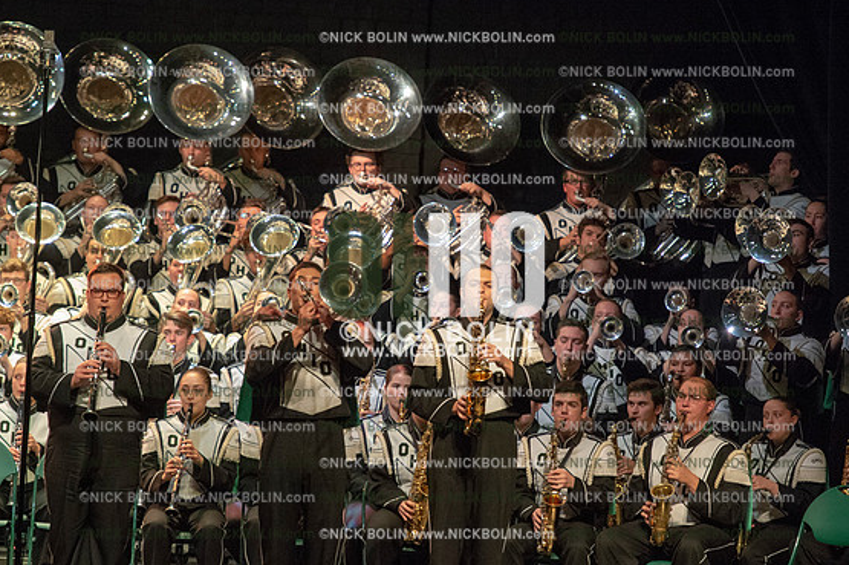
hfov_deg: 8.2
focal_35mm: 251
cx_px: 436
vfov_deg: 5.5
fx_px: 5914
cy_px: 285
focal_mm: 240
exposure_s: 1/250
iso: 8000
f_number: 5.6
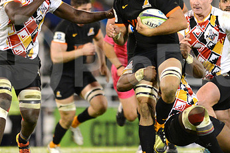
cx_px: 128
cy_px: 64
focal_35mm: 503
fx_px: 3215
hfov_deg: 4.1
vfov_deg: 2.7
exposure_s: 1/640
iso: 3200
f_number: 2.8
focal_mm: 300
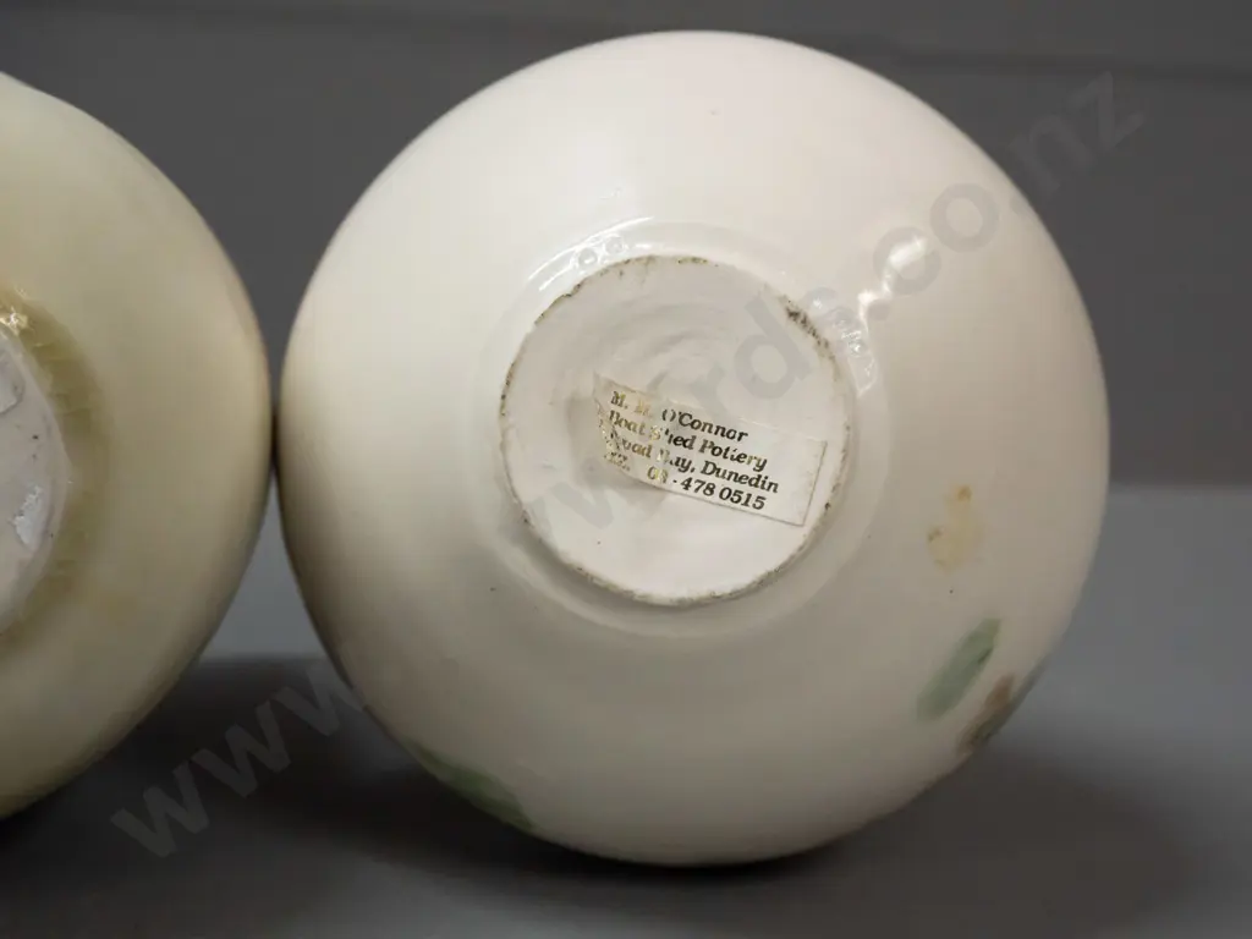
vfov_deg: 20.4
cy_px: 470
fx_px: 2604
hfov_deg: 27.0
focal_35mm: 72
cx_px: 626
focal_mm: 36
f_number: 5.6
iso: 3200
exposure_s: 1/400
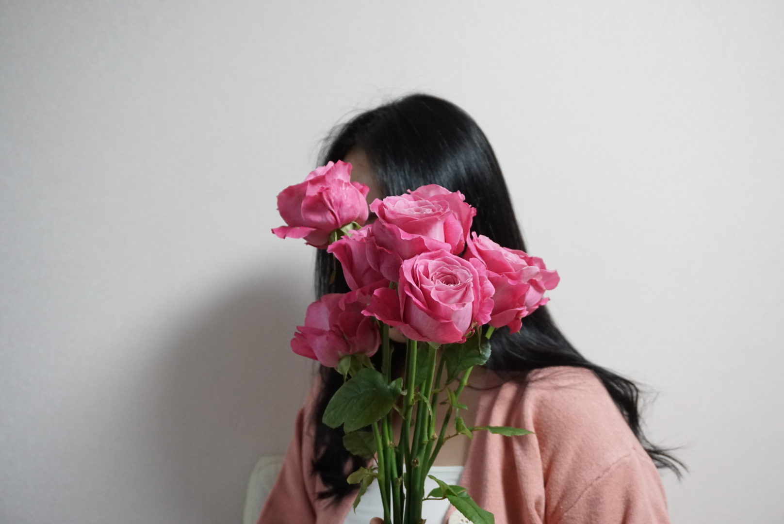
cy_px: 262
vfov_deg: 31.9
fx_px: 915
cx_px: 392
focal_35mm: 42
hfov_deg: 46.4
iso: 1600
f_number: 4.5
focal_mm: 28
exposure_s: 1/60
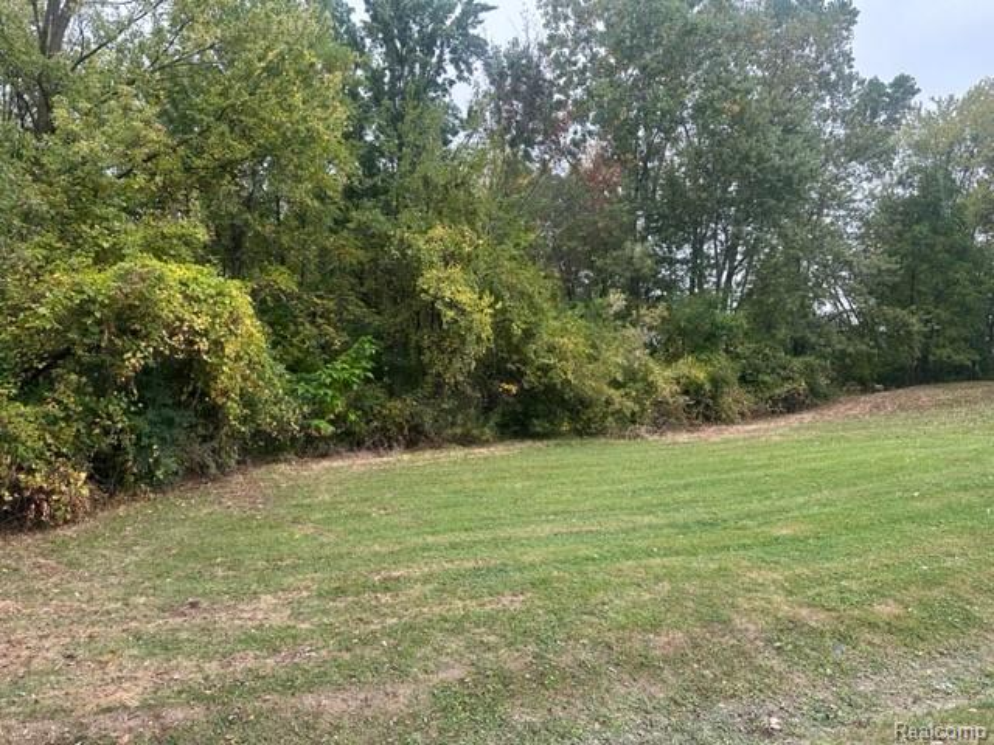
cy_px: 372
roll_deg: +0.8
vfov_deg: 56.8
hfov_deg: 71.6
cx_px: 497
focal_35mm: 24
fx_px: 689
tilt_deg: +2.7
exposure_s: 1/279
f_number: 1.78
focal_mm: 6.86
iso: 80
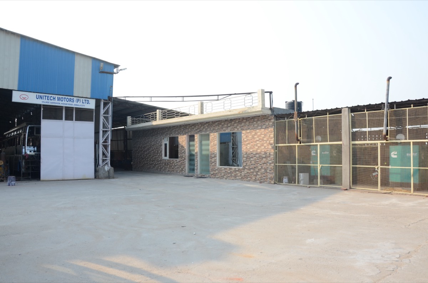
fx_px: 320
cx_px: 214
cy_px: 142
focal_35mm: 27
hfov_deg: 67.5
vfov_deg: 47.7
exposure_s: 1/125
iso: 250
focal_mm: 18
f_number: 8
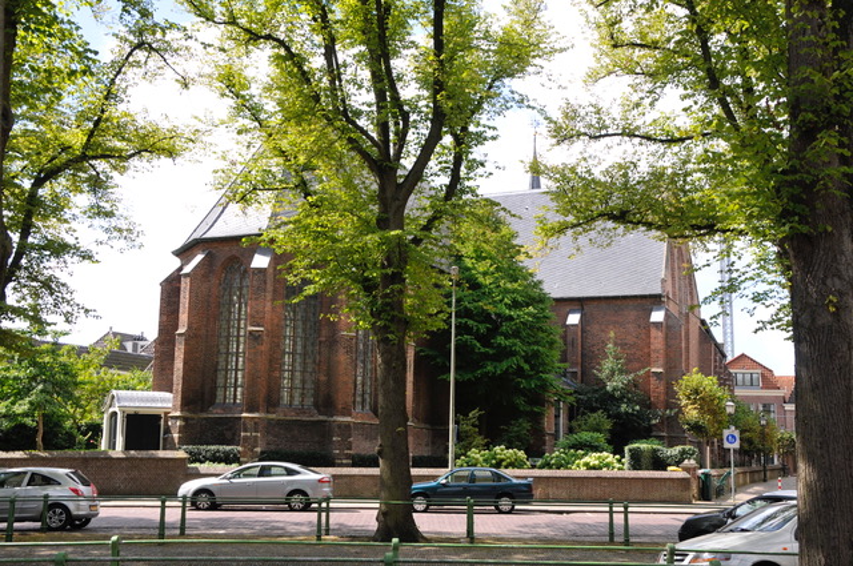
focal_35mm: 40
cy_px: 283
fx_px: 958
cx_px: 426
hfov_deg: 48.0
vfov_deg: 32.9
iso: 400
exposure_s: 1/320
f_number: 8
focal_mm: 27
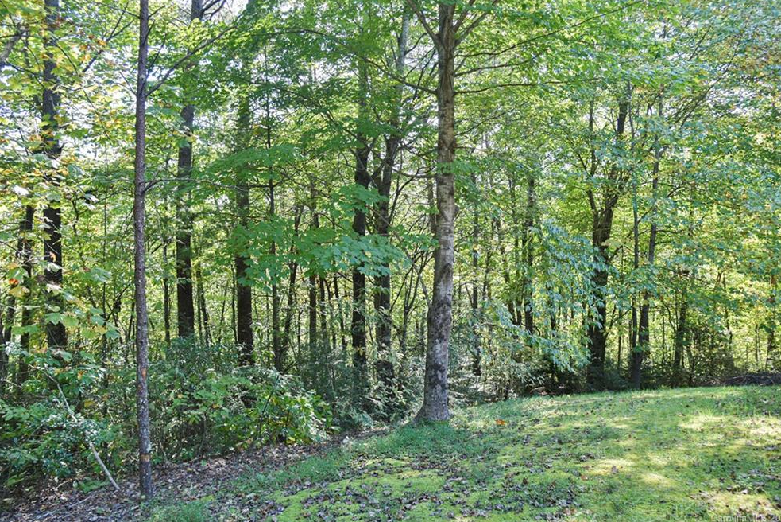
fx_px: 542
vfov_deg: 51.3
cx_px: 390
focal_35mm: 25
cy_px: 253
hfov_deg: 71.5
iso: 800
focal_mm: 24
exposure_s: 1/80
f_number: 4.5
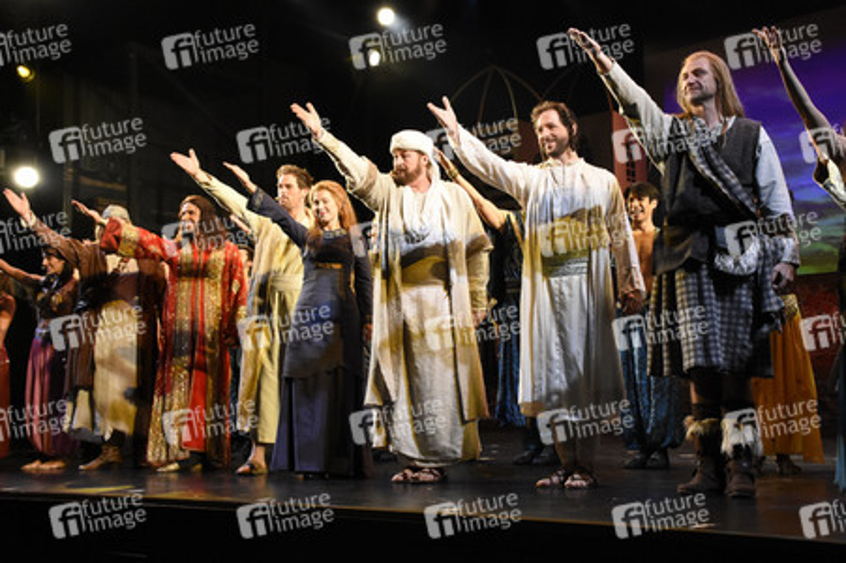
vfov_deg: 28.0
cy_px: 282
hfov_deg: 41.1
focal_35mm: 48
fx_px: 1127
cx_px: 423
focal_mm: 32
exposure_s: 1/160
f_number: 6.3
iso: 5000
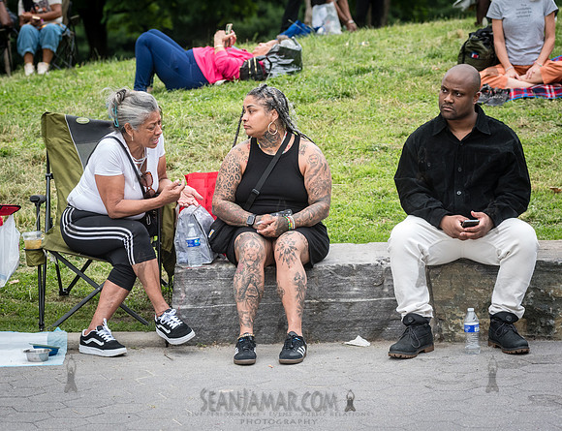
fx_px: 2048
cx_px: 211
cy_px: 197
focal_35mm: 125
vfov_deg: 12.0
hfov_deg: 15.6
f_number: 4.5
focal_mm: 105
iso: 1000
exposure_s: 1/400
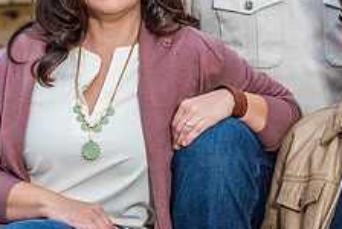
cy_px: 12
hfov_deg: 7.6
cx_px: 349
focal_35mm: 270
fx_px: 2568
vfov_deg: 5.1
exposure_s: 1/200
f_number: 4
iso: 250
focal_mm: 98
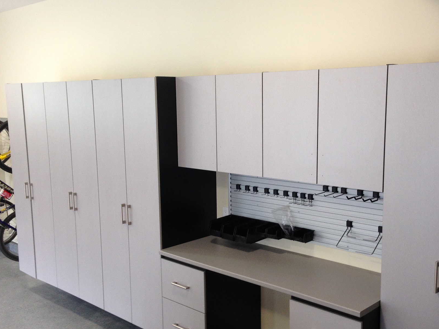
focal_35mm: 42
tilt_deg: -9.2
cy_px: 173
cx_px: 229
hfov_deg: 44.8
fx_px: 533
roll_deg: +0.3
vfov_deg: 34.3
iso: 80
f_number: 2.4
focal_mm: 4.12
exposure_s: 1/20
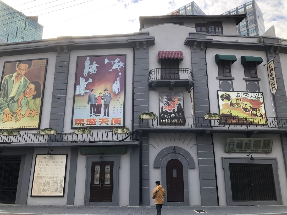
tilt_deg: +15.3
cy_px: 108
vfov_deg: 49.7
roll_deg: -0.2
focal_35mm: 28
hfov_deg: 63.4
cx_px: 144
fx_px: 232
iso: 20
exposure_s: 1/384
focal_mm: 4
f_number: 1.8
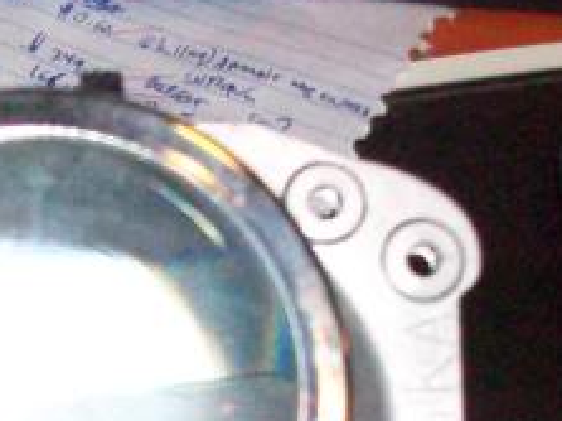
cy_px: 358
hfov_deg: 16.7
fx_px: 1866
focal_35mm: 115
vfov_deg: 12.8
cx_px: -8
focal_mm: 5.7
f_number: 2.8
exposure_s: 1/125
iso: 400
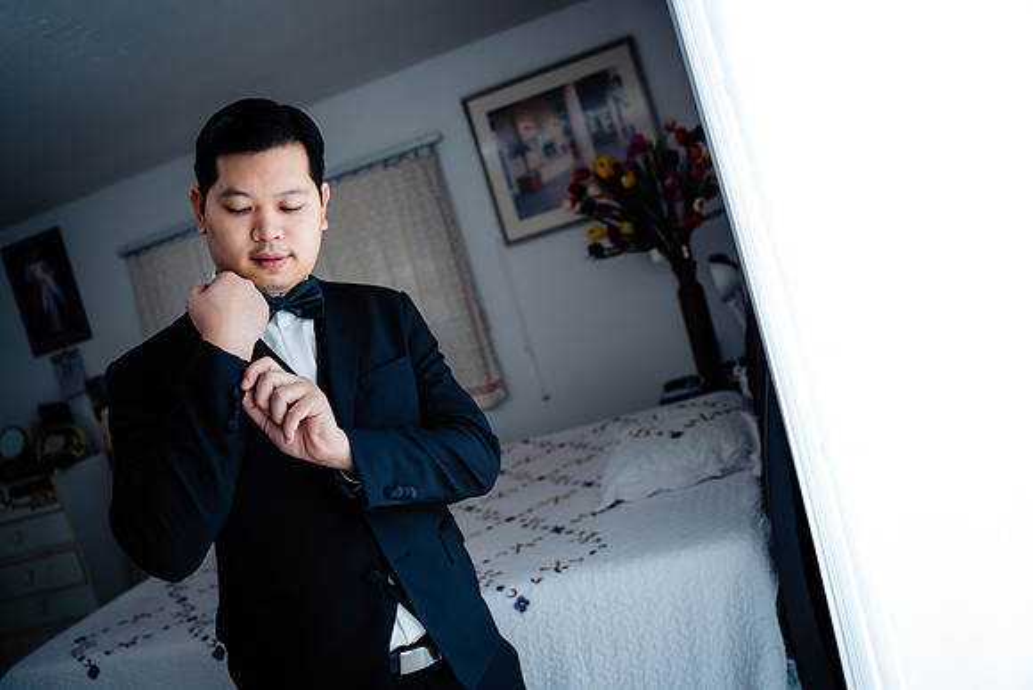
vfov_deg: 46.4
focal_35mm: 28
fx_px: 804
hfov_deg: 65.5
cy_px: 345
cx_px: 516
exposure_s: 1/320
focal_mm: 28
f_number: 2.8
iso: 250
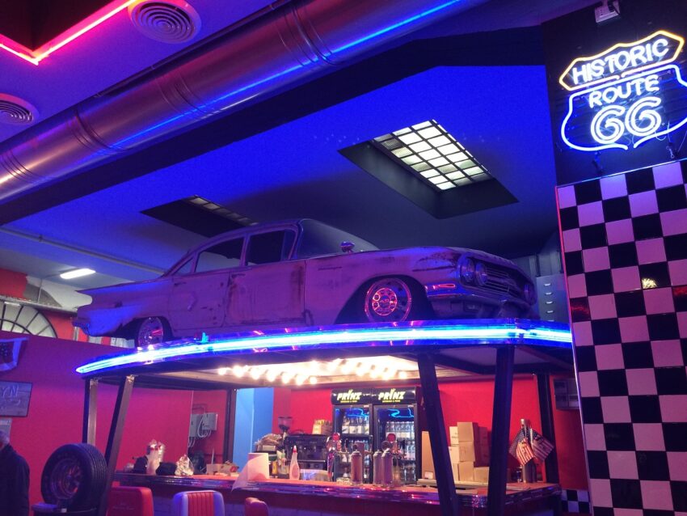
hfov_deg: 61.6
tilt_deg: +14.6
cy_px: 258
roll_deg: +0.5
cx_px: 344
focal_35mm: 29
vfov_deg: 48.2
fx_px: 576
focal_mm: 4.15
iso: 64
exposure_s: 1/33
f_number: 2.2
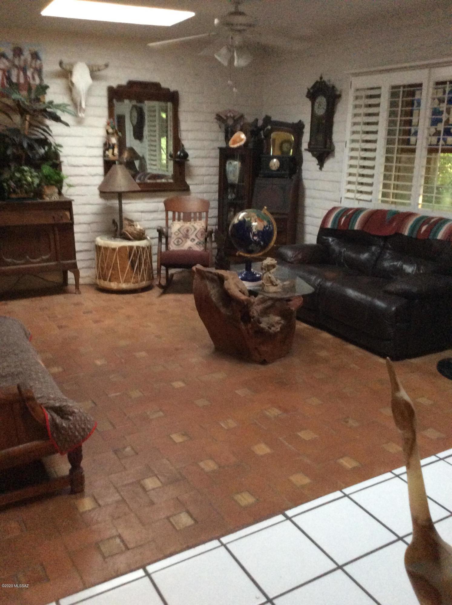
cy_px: 302
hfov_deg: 44.0
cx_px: 226
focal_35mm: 32
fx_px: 559
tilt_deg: -17.2
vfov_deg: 56.9
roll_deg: -1.2
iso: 320
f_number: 2.4
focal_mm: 3.3
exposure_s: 1/15
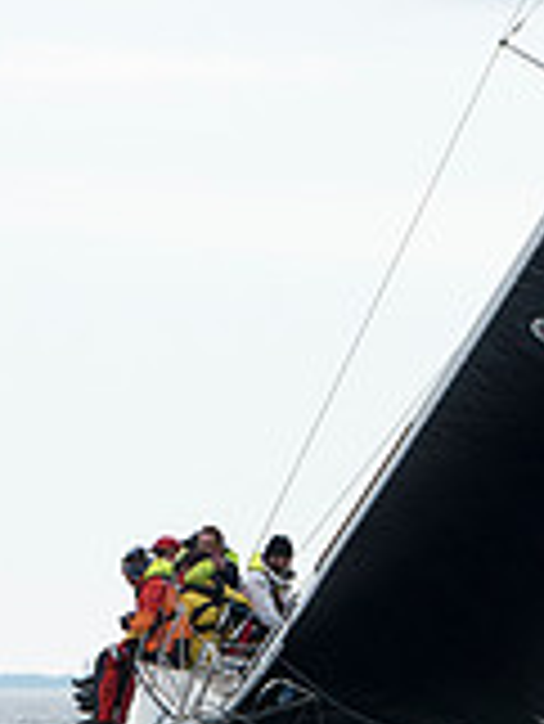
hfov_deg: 2.1
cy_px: 650
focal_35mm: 704
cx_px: 382
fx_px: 14732
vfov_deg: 2.8
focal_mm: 200
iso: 250
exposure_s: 1/800
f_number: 9
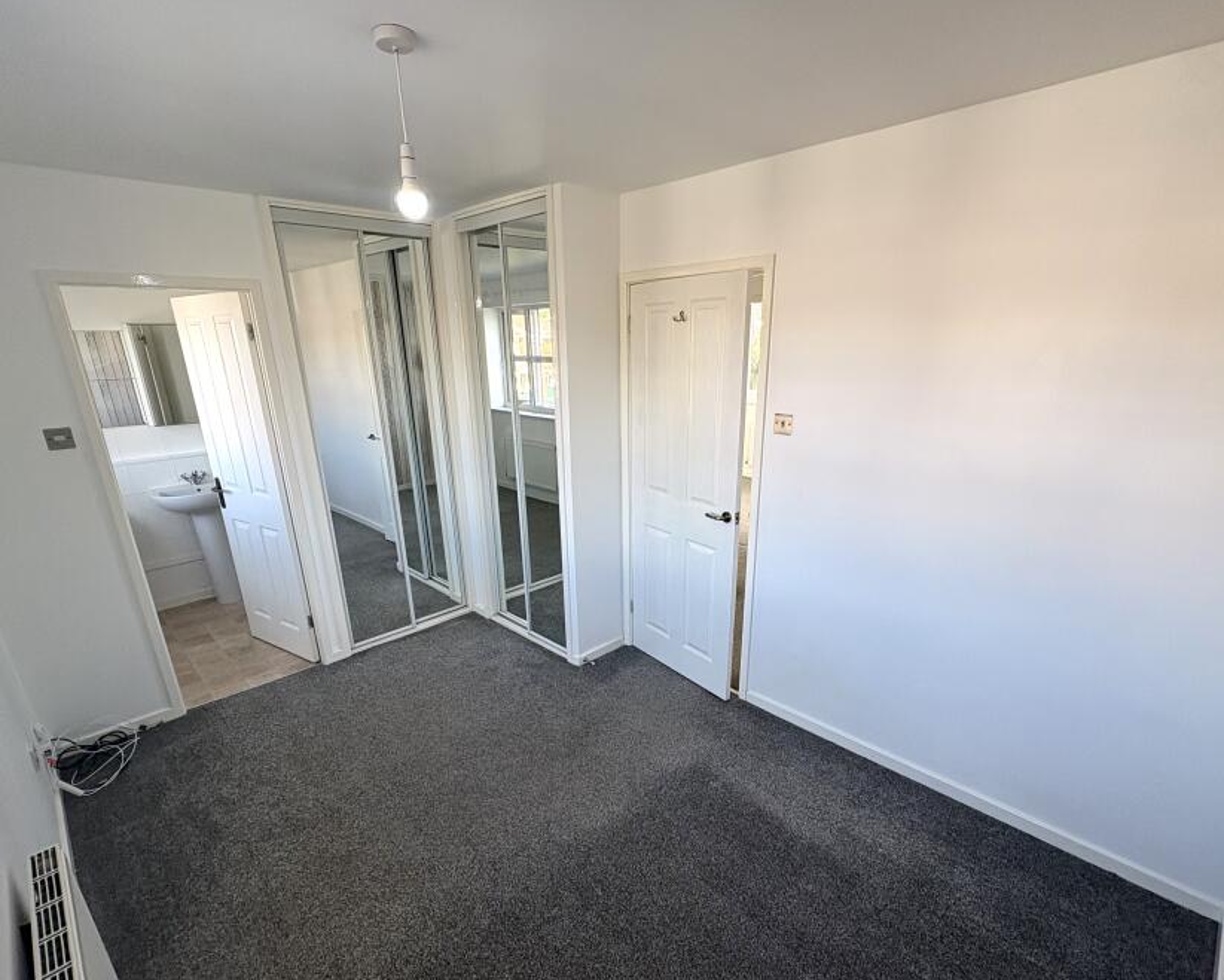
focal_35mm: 17
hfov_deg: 89.6
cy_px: 556
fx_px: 616
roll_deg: +1.3
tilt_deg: -19.6
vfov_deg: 76.6
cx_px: 619
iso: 64
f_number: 2.2
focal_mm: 2.22
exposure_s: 1/133
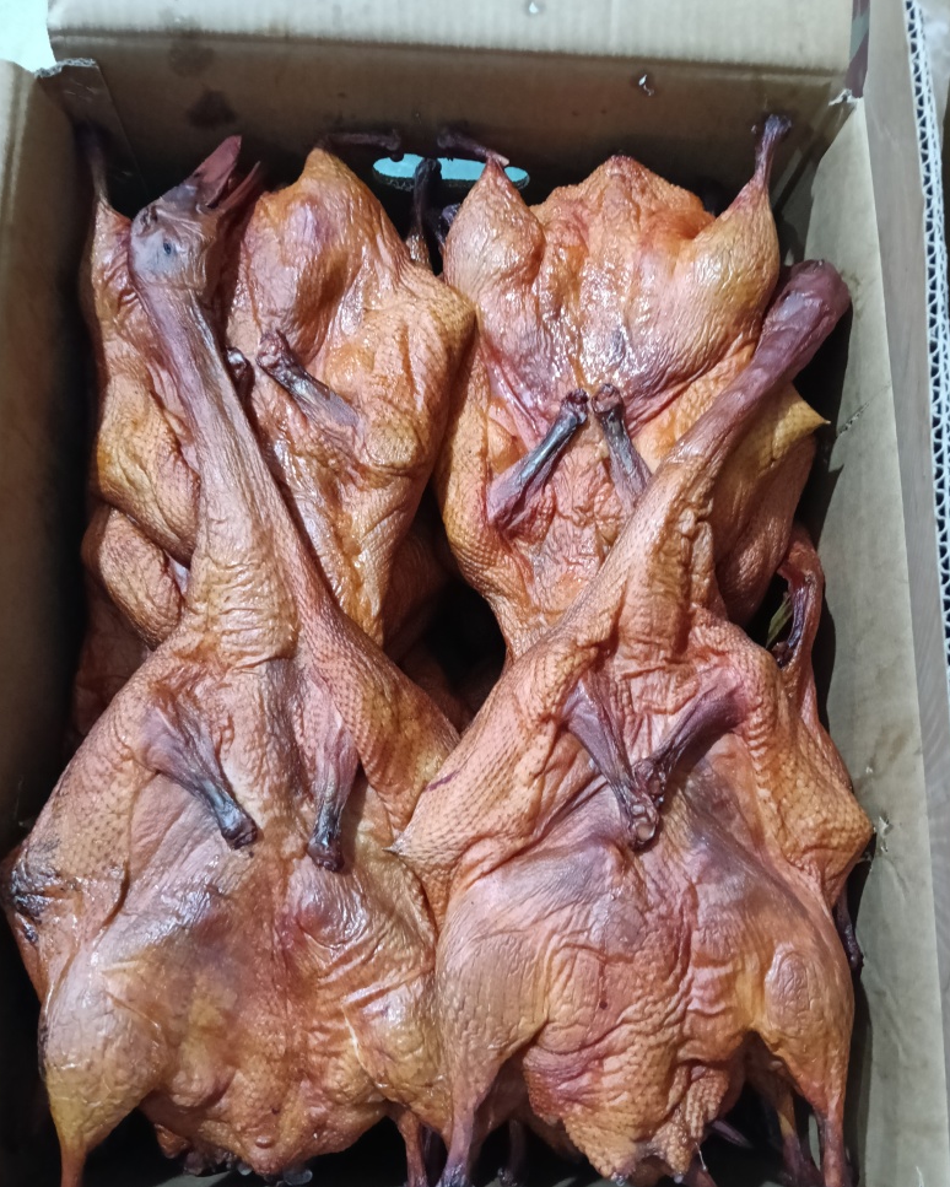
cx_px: 490
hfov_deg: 50.0
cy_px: 621
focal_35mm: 29
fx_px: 1019
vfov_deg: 60.4
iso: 1250
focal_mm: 3.98
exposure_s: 1/20
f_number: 1.8
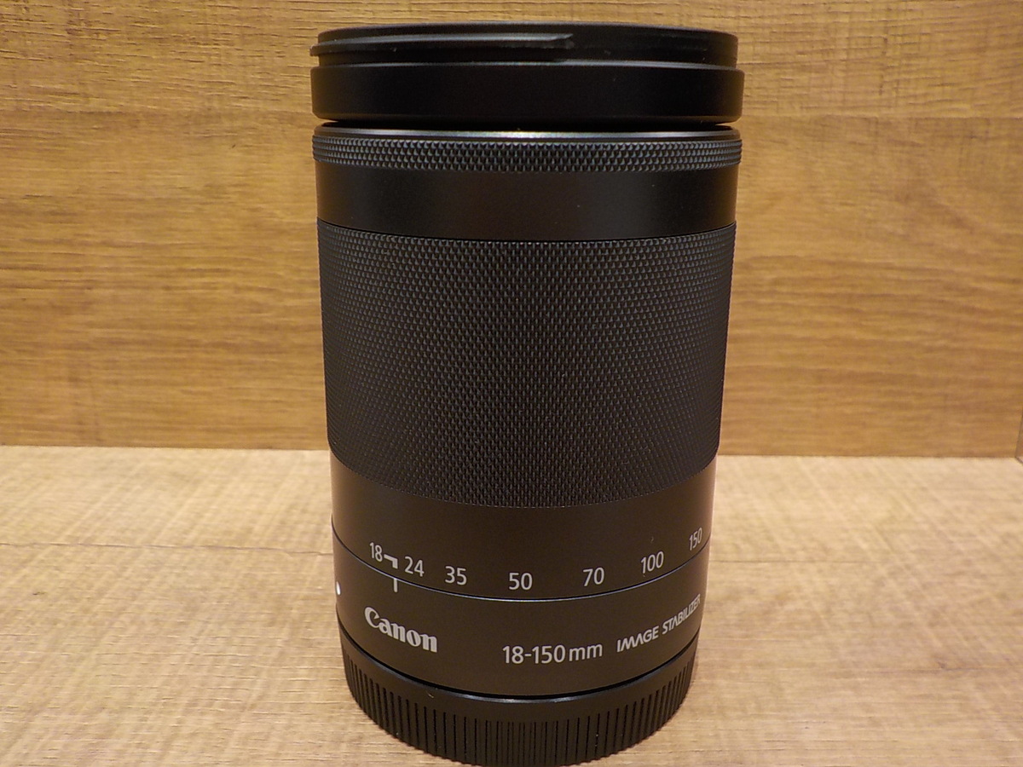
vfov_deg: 46.8
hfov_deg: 60.0
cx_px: 512
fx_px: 887
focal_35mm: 30
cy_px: 384
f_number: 3.3
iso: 125
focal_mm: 4.1
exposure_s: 1/40
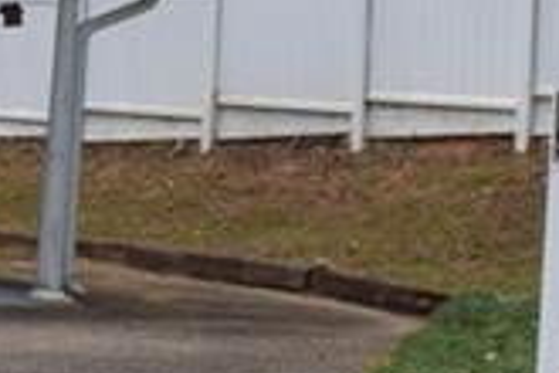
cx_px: -613
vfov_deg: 8.1
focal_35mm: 168
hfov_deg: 11.0
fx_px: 2608
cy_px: 3
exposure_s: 1/200
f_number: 11
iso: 100
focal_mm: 18
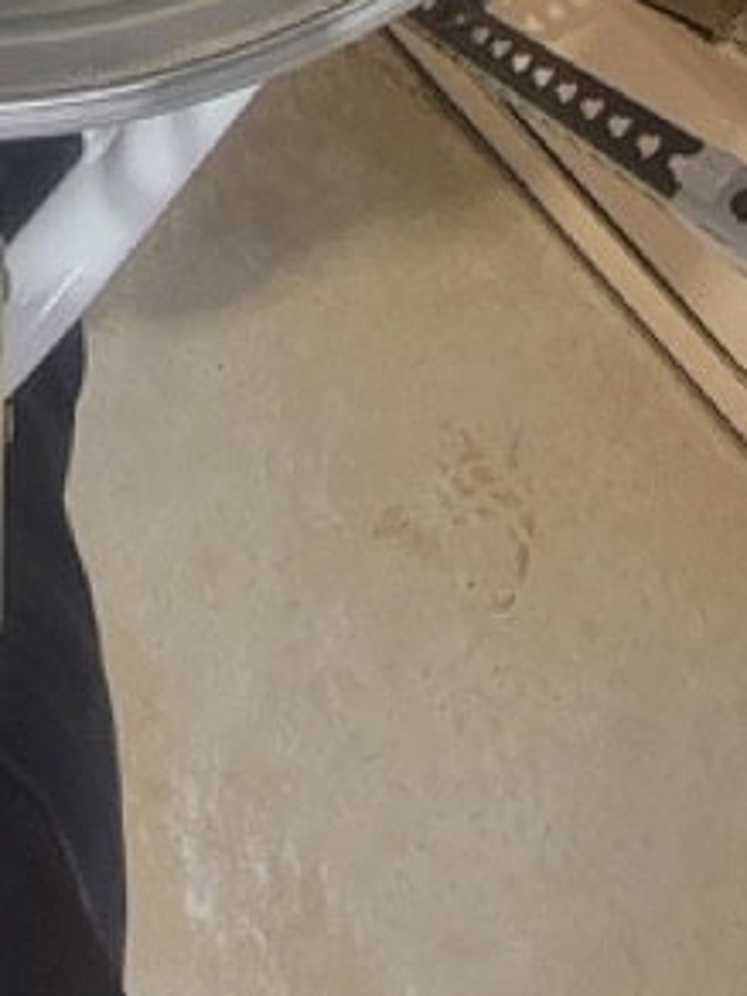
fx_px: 1640
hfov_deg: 25.1
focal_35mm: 57
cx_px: 109
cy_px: -1081
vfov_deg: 18.3
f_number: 2.2
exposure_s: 1/60
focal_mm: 2.2
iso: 400
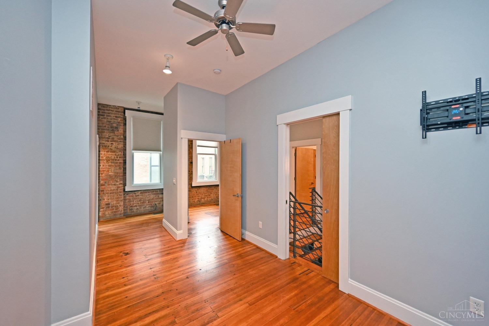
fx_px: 190
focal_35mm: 14
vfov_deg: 81.2
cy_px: 163
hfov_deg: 104.3
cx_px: 244
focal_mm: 14
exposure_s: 1/60
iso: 560
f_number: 4
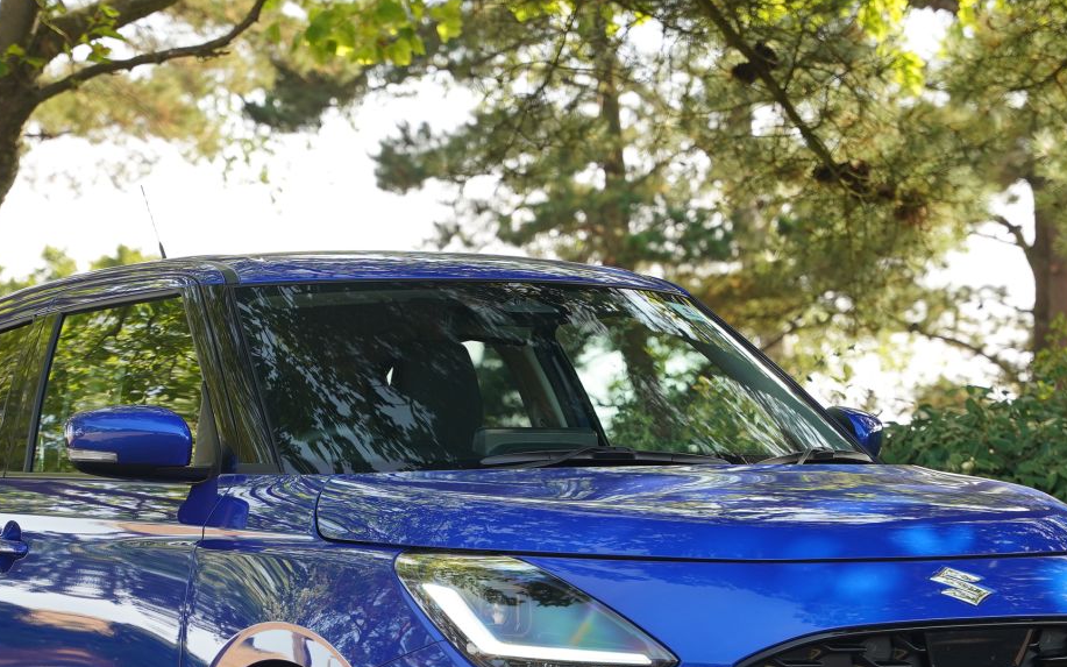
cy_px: 609
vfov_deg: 11.5
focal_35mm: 113
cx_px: 485
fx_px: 3293
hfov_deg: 18.4
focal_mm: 63.7
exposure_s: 1/160
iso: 250
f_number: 4
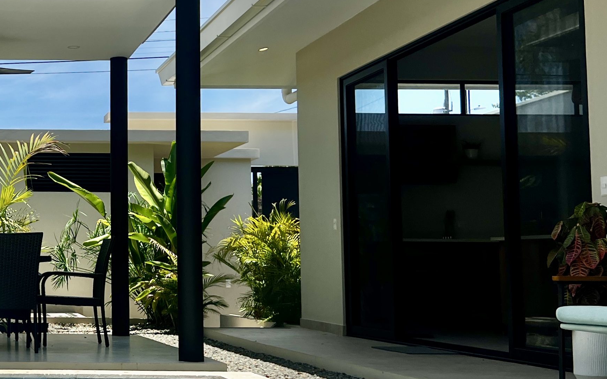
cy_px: 177
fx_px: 1026
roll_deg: +1.5
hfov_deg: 30.0
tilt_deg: +4.7
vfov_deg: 21.0
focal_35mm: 62
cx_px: -40
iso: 50
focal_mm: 5.7
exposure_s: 1/3704
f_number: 1.5
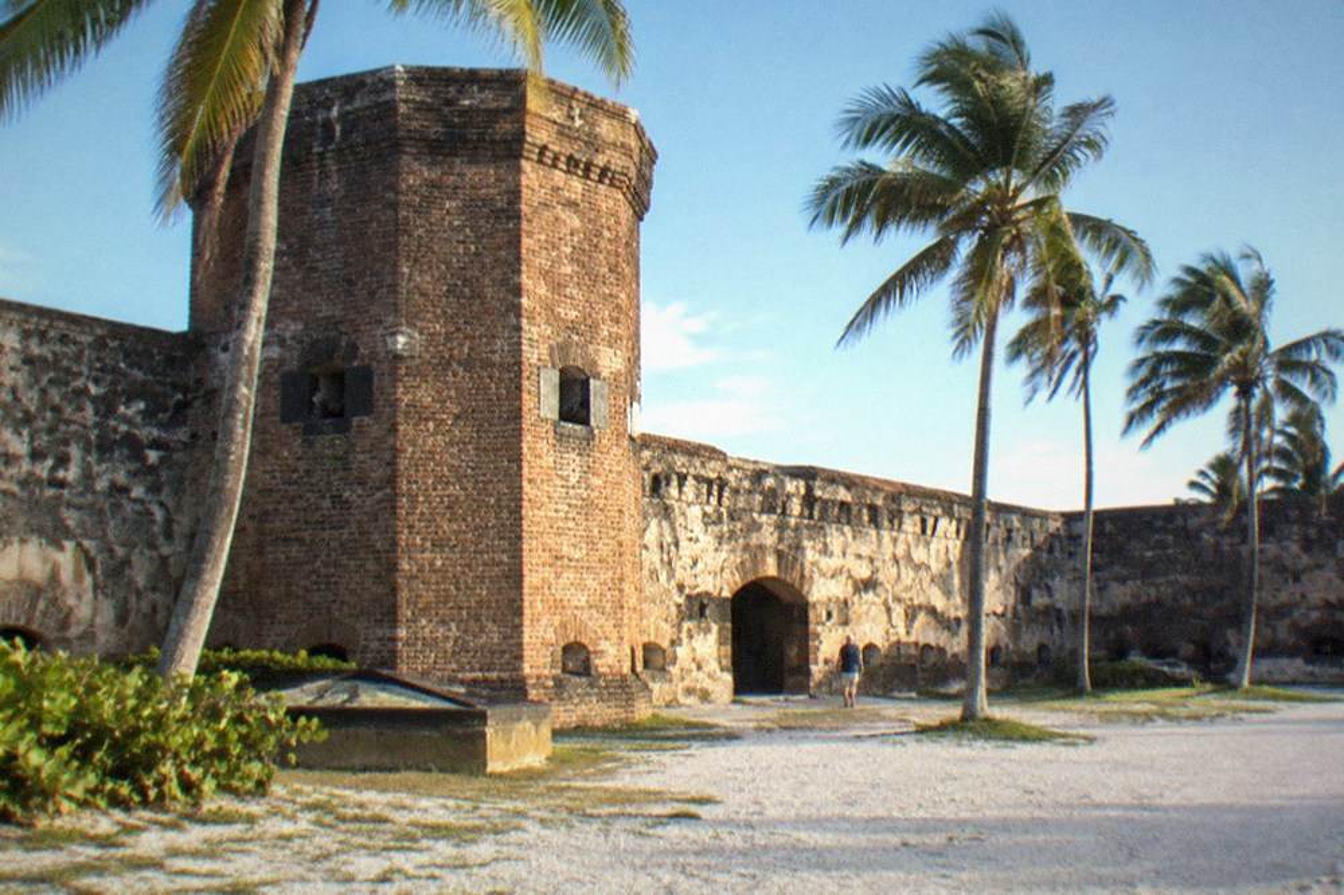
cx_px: 672
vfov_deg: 19.4
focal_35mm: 70
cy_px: 448
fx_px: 2612
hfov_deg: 28.9
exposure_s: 1/500
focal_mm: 70
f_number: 4.5
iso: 200
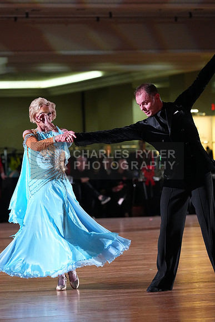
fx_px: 1602
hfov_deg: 7.7
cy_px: 161
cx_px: 108
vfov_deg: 11.5
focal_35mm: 179
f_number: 5
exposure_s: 1/400
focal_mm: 179
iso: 8000
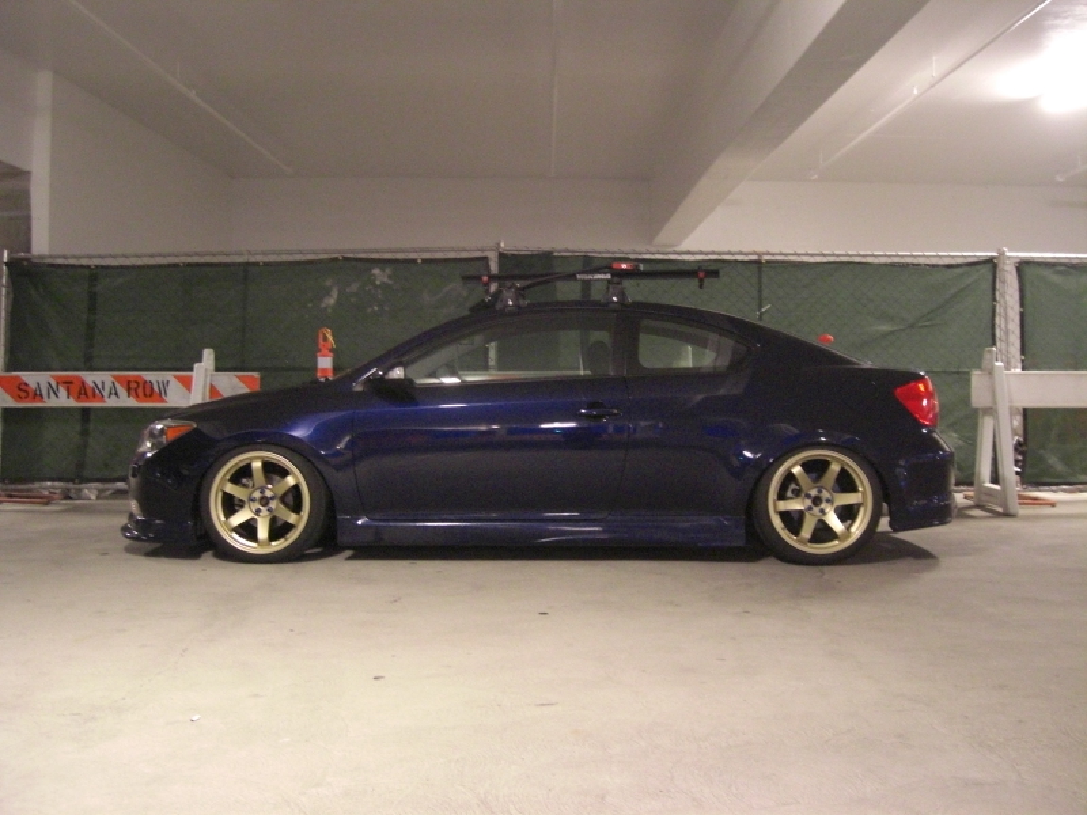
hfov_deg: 49.0
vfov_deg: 37.7
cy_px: 408
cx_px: 544
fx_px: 1193
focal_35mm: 38
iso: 800
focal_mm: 7.9
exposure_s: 1/15
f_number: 2.8
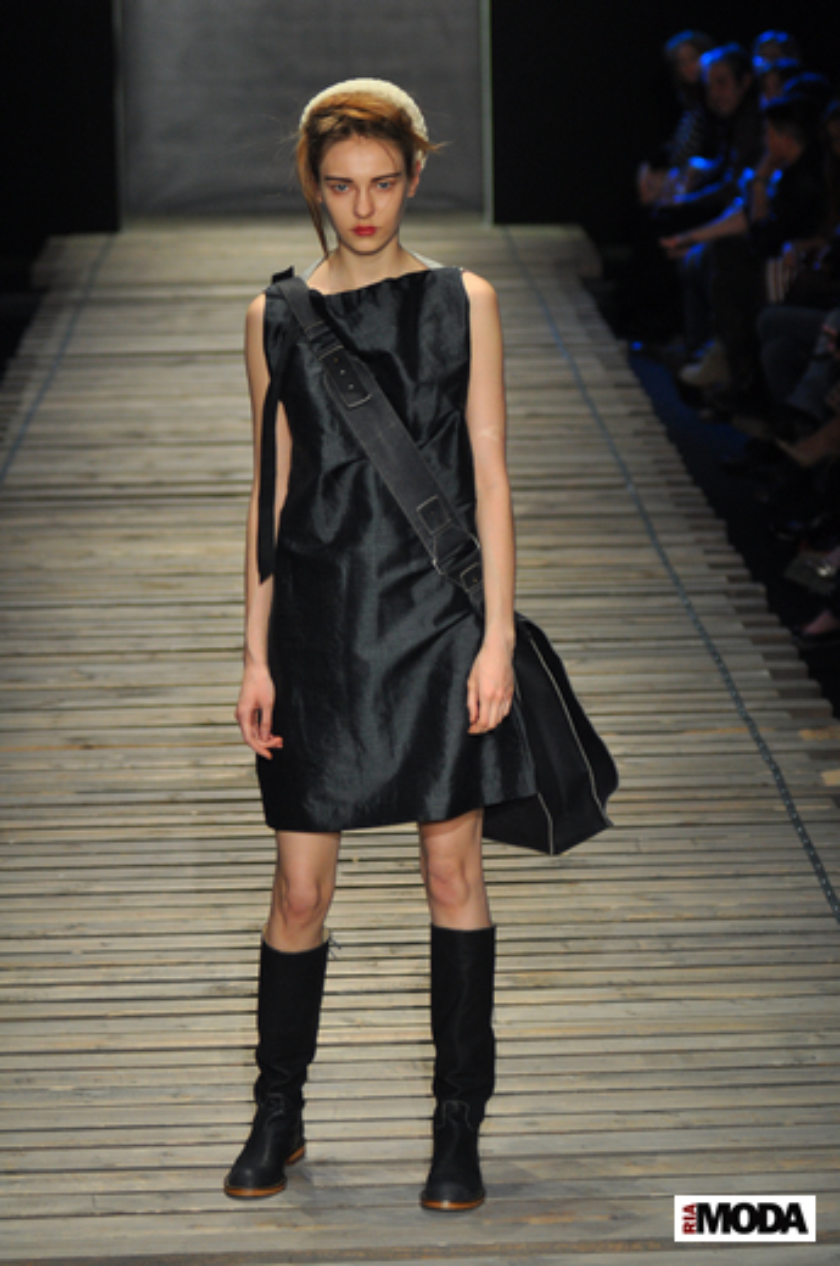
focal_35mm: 120
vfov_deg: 17.1
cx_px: 420
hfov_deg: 11.4
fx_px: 4214
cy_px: 633
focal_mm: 80
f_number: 3.2
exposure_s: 1/320
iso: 800
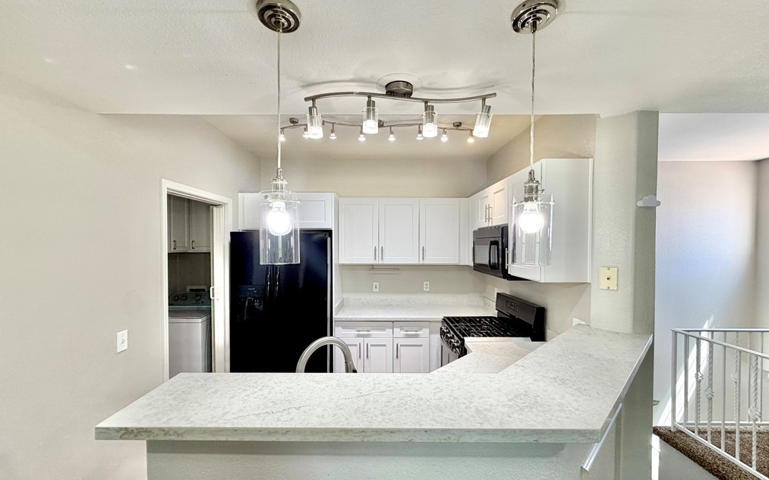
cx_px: 387
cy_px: 250
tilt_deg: -1.3
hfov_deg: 101.5
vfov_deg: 74.7
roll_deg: -0.2
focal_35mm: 15
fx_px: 314
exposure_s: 1/120
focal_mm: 2.22
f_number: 2.2
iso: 160
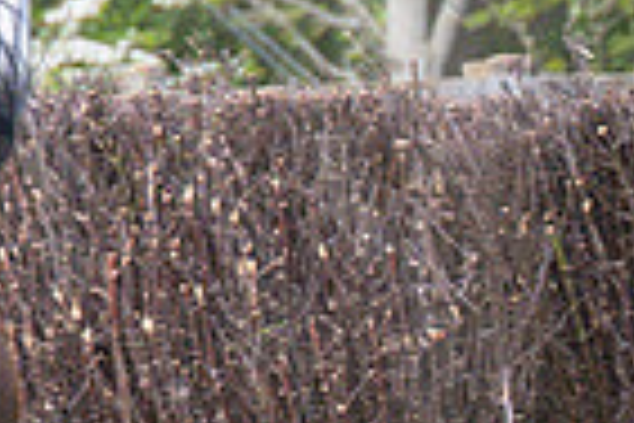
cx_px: -832
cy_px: 68
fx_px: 22188
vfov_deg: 1.1
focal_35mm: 1260
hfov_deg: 1.6
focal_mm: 130
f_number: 4
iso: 800
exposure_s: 1/2000
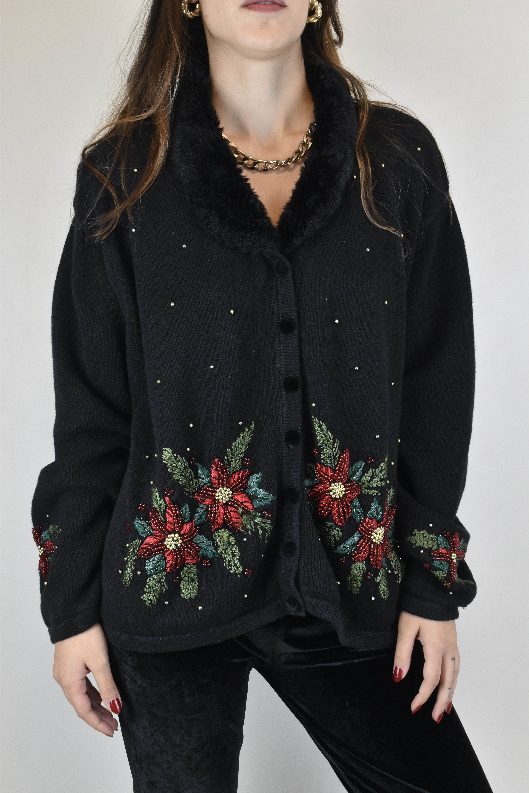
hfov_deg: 28.1
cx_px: 264
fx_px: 1058
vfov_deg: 41.1
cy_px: 396
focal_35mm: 48
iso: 1600
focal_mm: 32
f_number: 13
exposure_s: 1/50
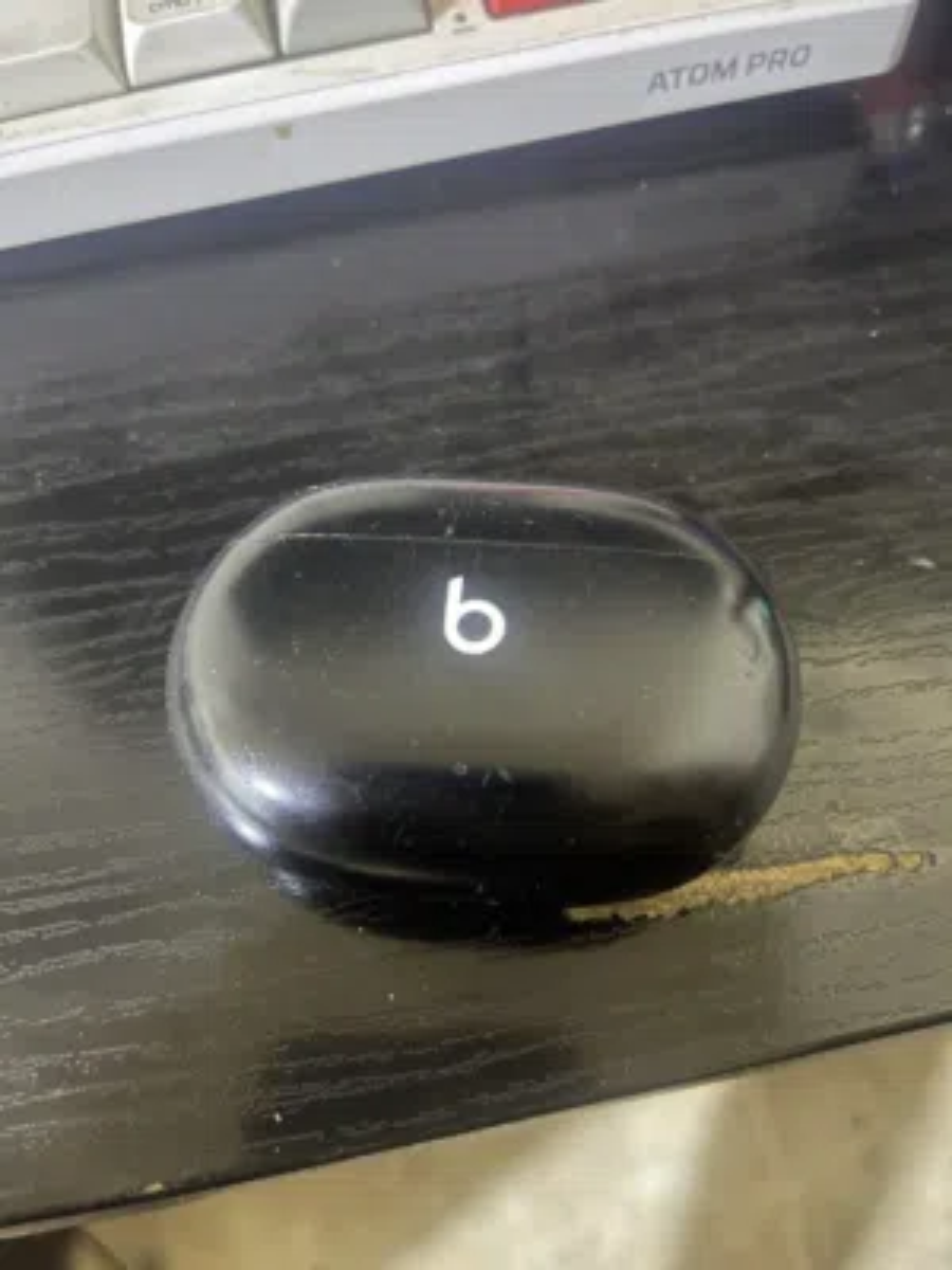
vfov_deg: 69.4
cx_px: 476
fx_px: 917
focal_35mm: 25
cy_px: 635
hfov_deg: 54.9
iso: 800
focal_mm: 5.1
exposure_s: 1/9
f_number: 1.6
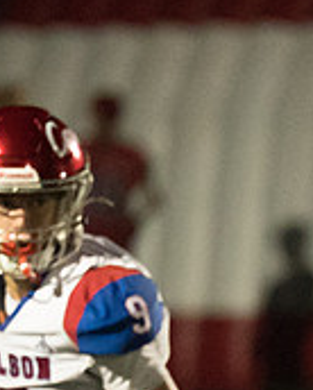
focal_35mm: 1238
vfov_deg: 1.6
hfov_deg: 1.3
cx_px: 714
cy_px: 364
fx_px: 14310
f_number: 2.8
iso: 12800
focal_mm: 191
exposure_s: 1/1000
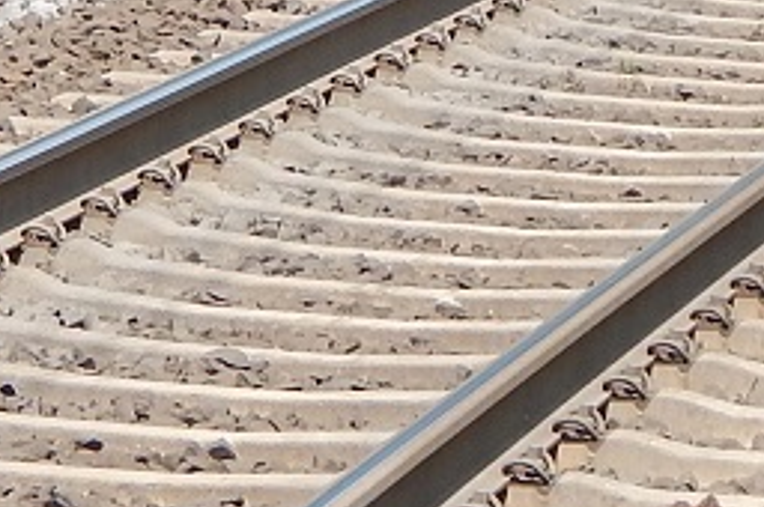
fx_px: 9050
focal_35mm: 427
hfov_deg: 4.8
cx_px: 697
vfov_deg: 3.2
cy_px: -899
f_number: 4.1
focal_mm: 12.3
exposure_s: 1/400
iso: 125
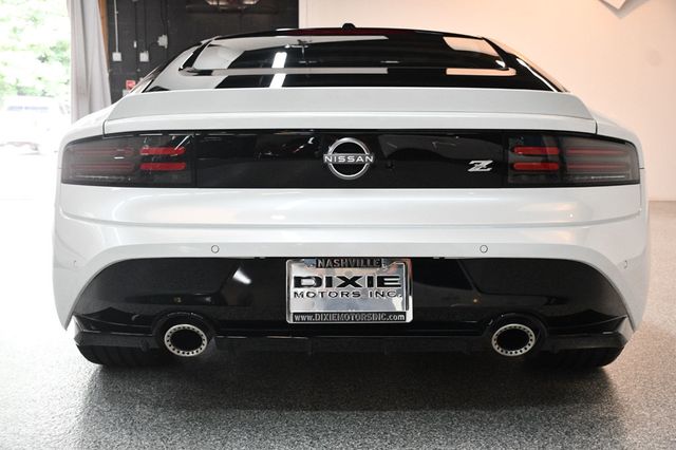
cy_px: 225
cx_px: 338
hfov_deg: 49.6
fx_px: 732
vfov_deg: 34.2
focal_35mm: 39
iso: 2000
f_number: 3.8
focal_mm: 26
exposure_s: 1/125
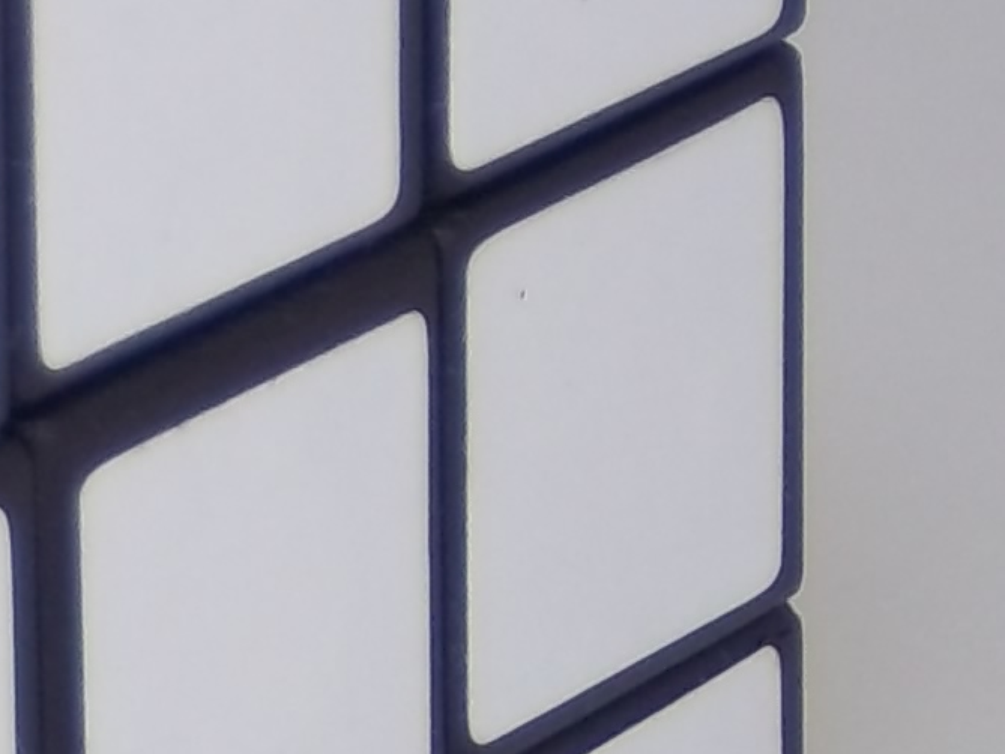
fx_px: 11122
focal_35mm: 383
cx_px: -638
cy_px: 530
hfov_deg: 5.1
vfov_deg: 3.9
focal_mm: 15.99
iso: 79
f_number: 4.18
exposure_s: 1/50
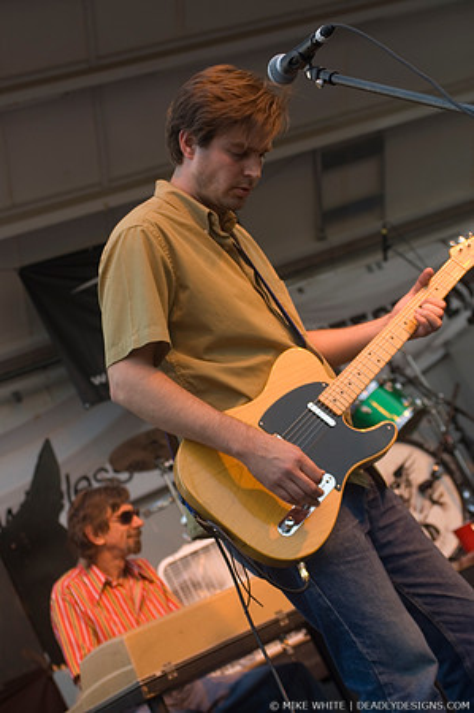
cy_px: 356
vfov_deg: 30.5
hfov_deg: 20.6
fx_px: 1306
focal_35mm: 66
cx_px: 237
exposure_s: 1/125
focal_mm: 44
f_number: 4
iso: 200
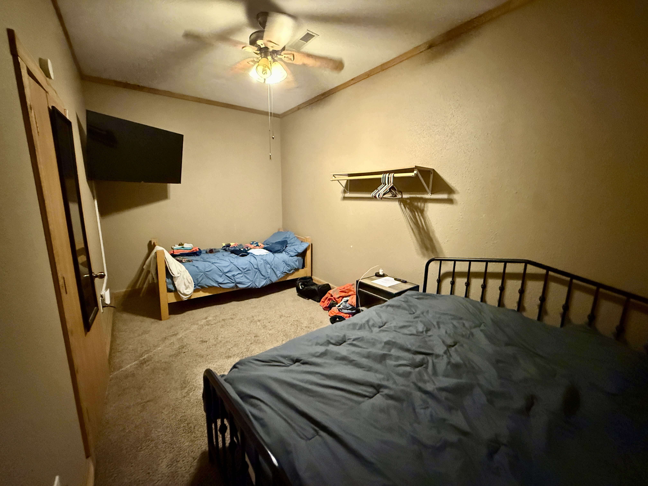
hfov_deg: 102.1
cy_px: 243
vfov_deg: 85.7
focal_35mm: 14
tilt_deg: -10.3
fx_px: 262
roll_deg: -0.4
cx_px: 324
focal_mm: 2.22
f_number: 2.2
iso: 1250
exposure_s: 1/60
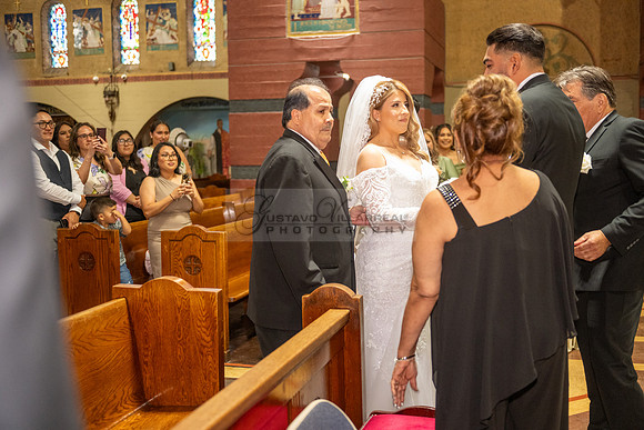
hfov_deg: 46.4
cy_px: 215
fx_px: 751
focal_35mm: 42
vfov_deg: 31.9
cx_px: 322
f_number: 2.8
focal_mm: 42
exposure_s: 1/160
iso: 3200
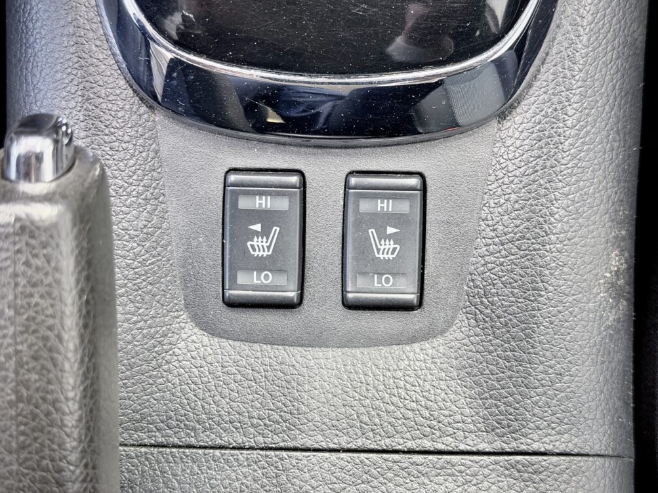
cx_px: 324
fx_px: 931
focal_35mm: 49
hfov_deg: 38.9
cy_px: 248
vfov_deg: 29.7
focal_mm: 6.76
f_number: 1.78
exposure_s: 1/25
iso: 500
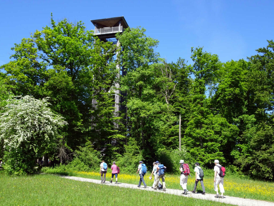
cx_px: 137
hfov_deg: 56.8
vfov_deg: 44.2
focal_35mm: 32
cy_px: 103
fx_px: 253
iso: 80
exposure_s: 1/400
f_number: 4
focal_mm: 5.43
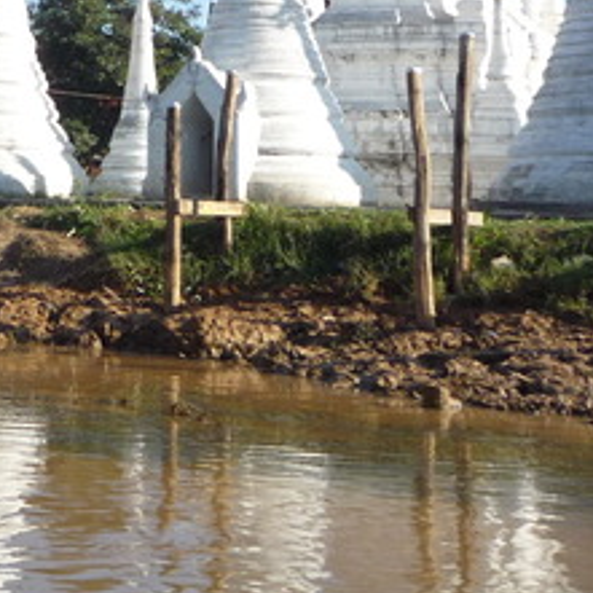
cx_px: -19
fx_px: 1551
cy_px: -62
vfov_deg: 20.6
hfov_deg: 20.8
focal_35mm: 80
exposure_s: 1/500
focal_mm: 4.4
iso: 100
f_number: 3.5
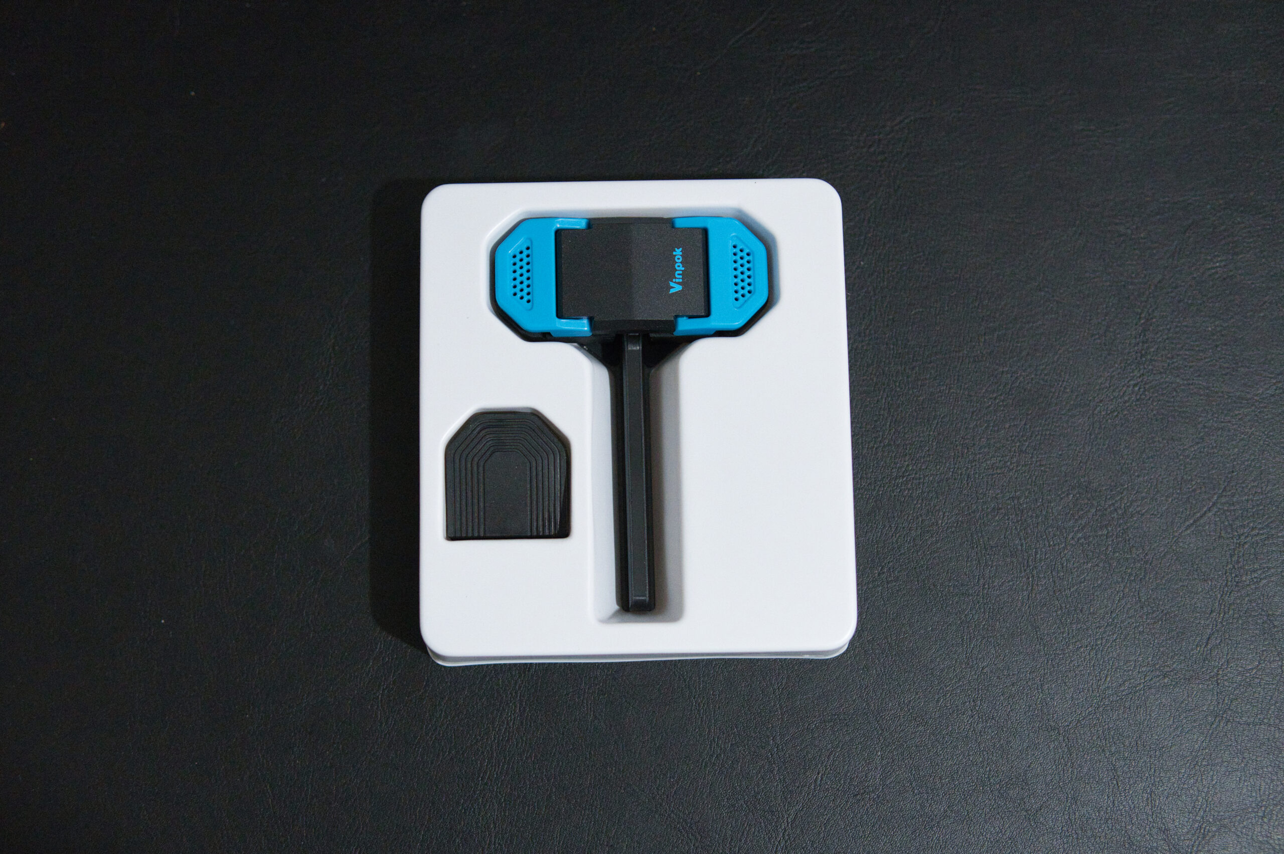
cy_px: 427
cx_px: 642
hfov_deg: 43.6
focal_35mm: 45
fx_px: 1604
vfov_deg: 29.8
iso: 5000
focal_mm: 30
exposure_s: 1/160
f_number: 2.8
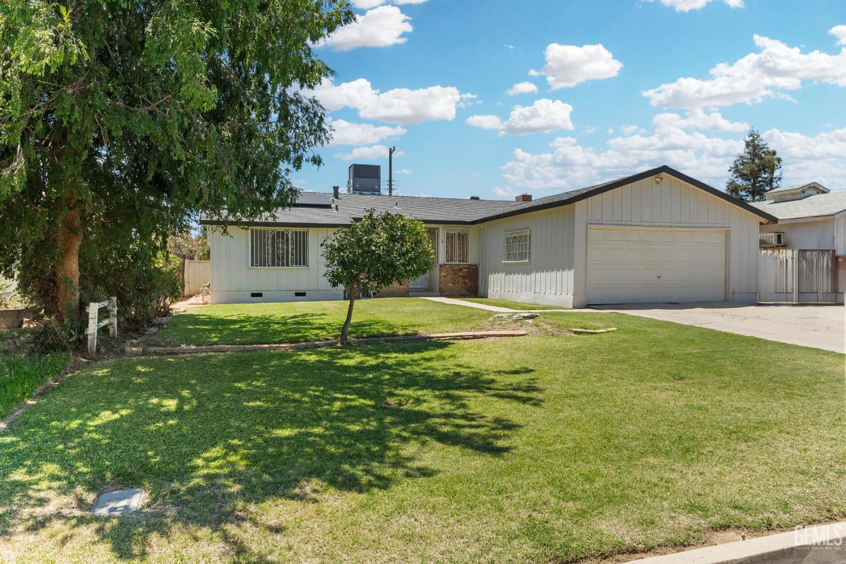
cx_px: 423
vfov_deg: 53.1
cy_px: 282
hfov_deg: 73.7
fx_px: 564
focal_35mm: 24
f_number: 5.6
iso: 800
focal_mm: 16
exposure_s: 1/4000
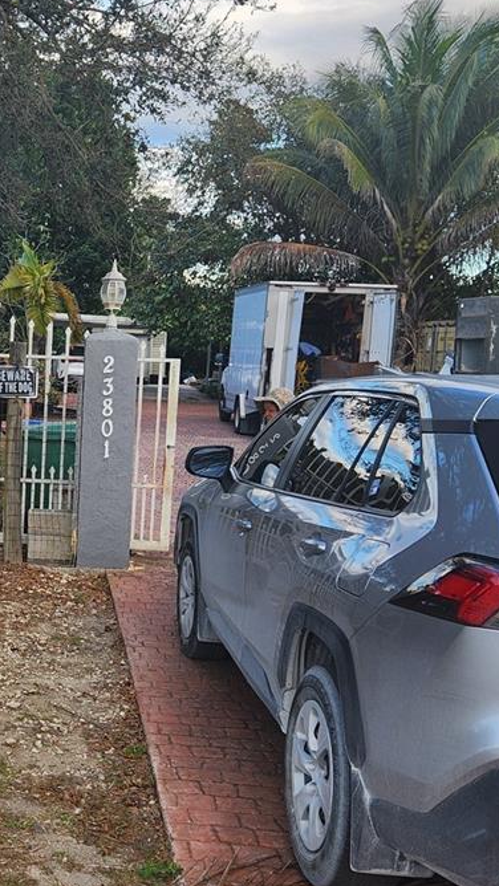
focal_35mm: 45
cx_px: -42
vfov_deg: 45.5
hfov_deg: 24.8
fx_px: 1058
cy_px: 456
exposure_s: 1/258
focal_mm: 5.4
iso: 20
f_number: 1.8
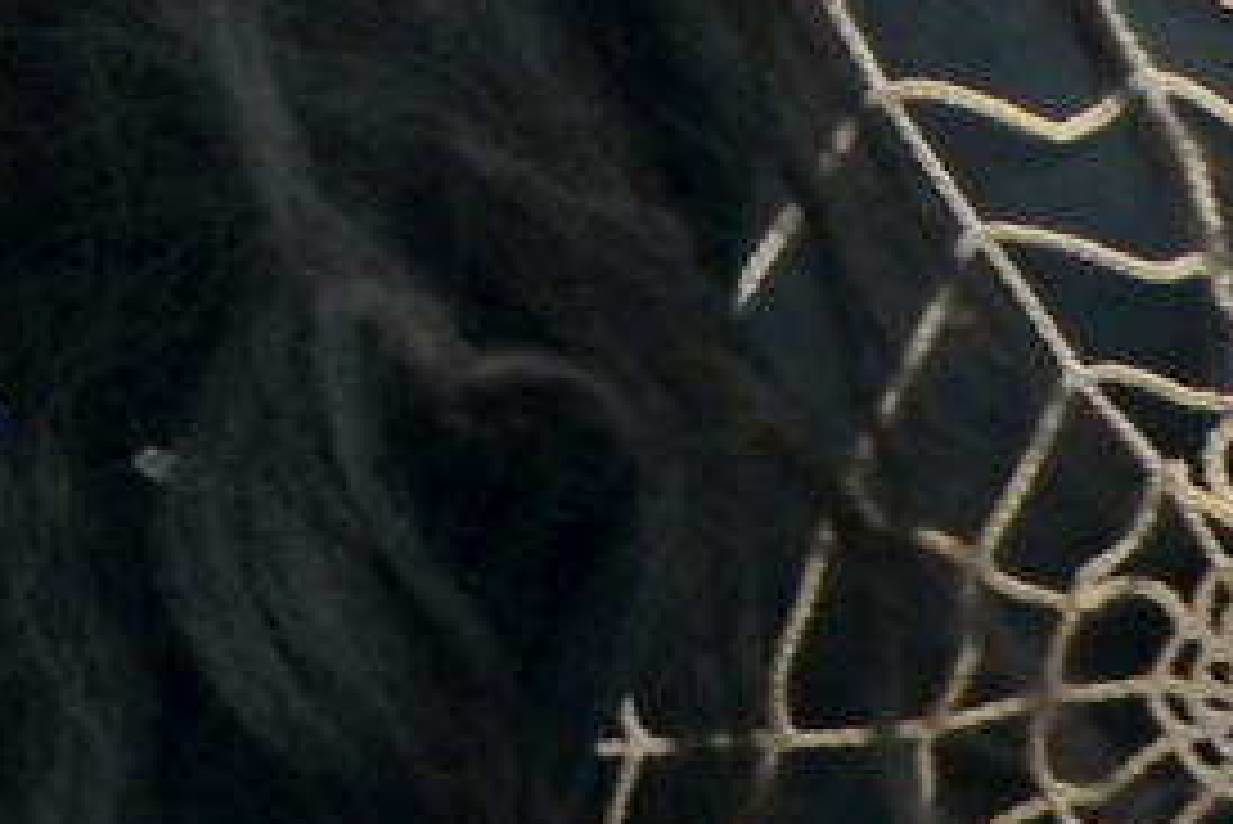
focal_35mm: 228
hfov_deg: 8.4
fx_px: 7813
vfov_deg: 6.0
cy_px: -344
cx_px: -1530
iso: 100
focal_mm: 26
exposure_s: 1/200
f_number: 7.1
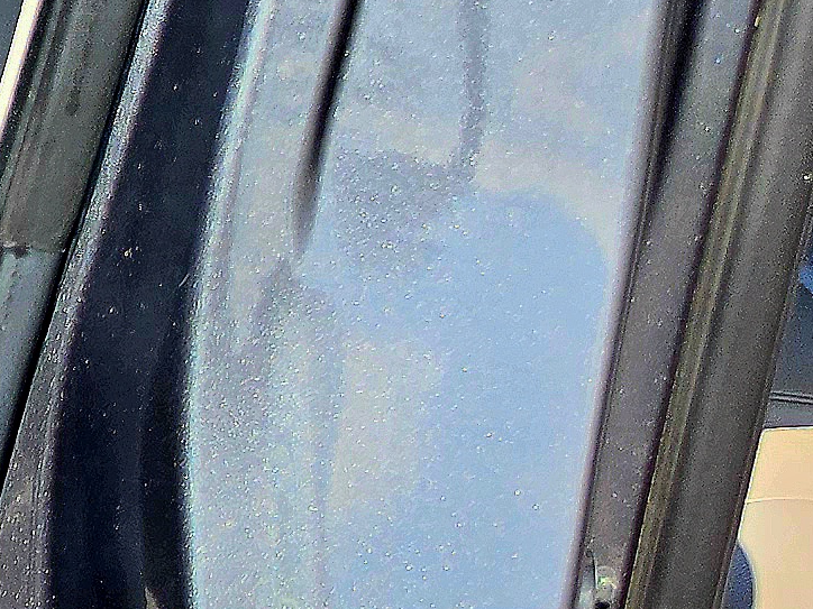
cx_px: -1319
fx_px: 2983
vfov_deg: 11.7
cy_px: 405
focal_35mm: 127
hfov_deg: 11.7
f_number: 1.4
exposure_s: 1/5000
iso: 64
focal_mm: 6.5
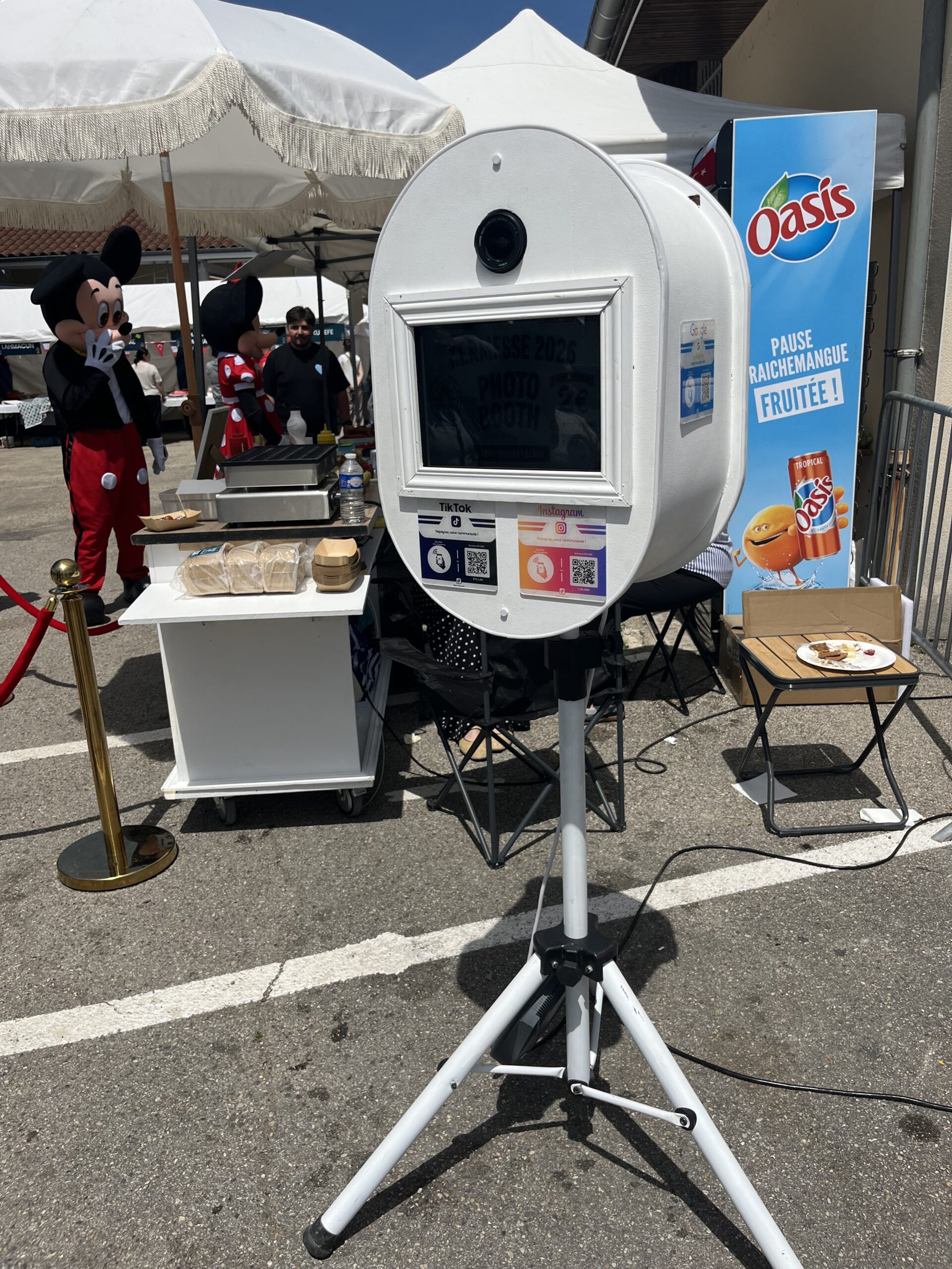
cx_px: 476
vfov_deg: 67.3
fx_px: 953
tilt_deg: -17.4
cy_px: 634
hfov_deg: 53.1
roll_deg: +2.9
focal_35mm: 26
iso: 50
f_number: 1.6
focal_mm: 5.1
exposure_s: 1/7874
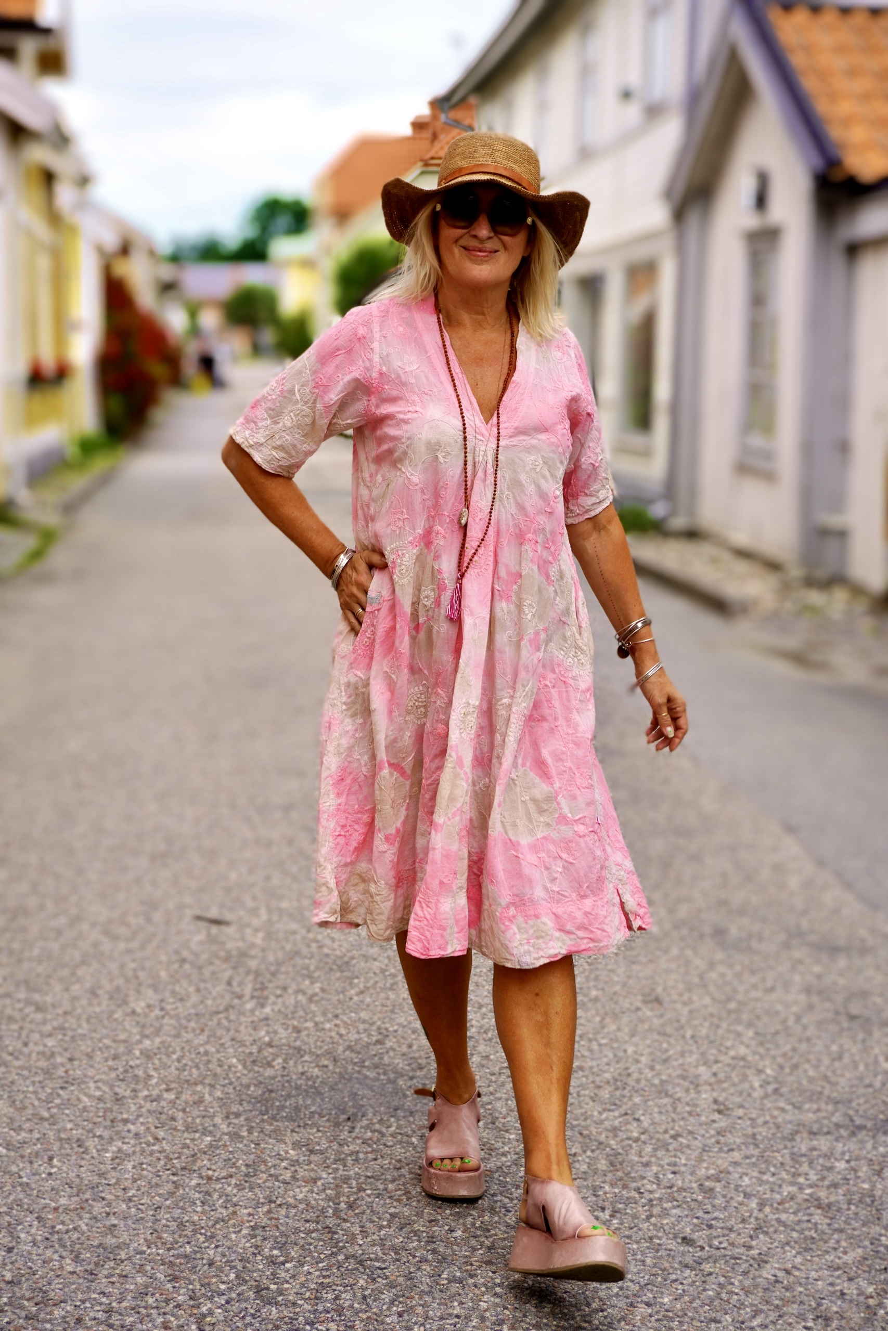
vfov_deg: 34.2
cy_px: 666
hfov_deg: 23.2
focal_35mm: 58
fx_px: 2164
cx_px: 444
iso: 100
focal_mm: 39
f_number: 5.6
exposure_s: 1/320
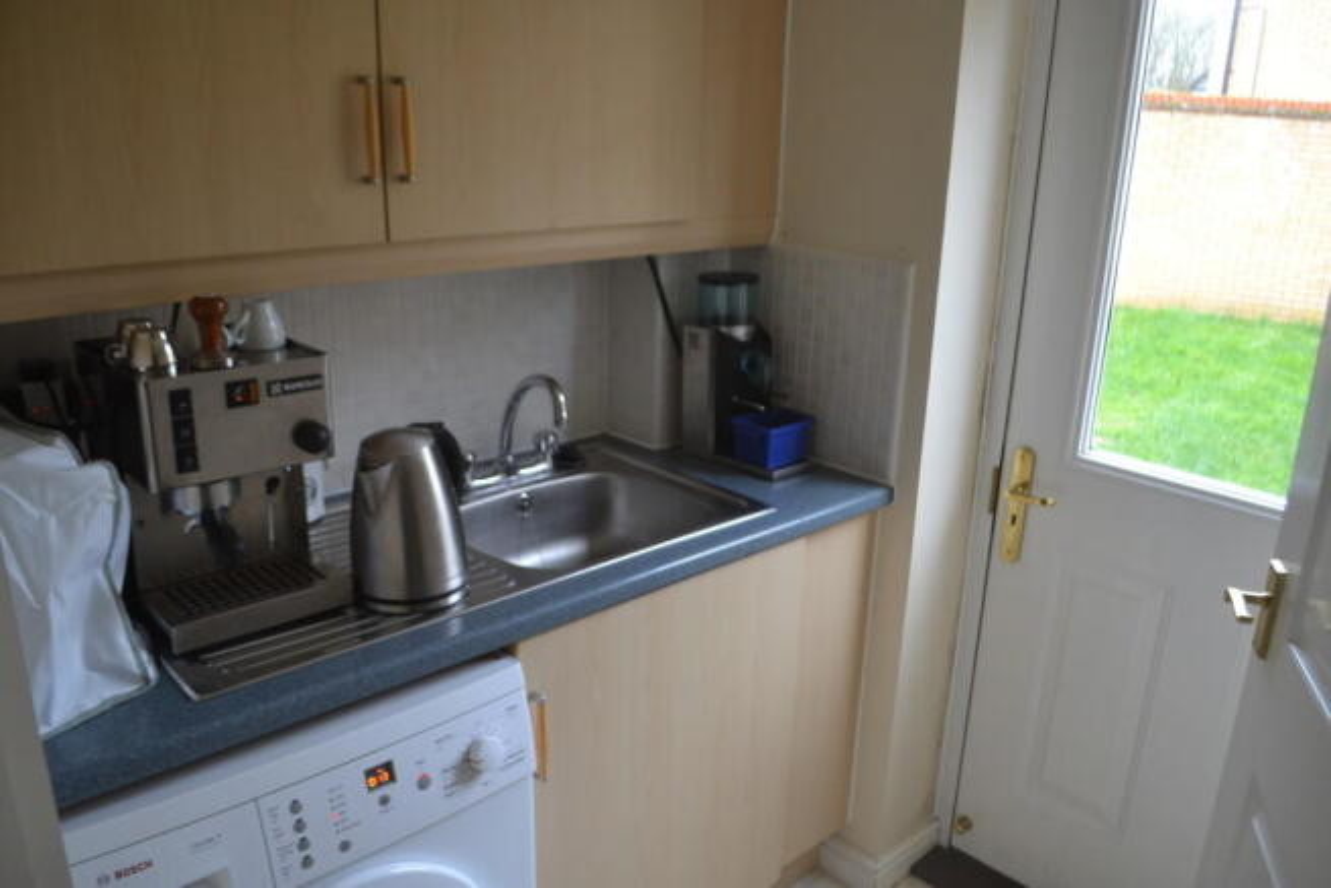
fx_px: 998
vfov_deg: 48.0
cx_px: 666
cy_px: 444
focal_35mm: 27
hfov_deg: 67.4
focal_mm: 18
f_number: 4
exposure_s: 1/60
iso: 400
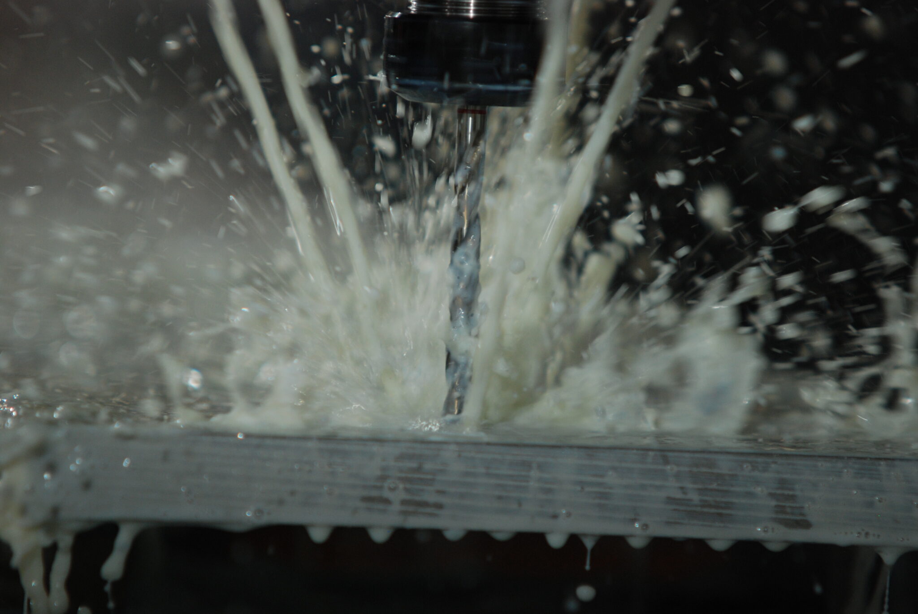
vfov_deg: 4.6
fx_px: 7659
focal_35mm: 300
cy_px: 307
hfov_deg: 6.9
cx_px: 459
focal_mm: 200
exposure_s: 1/250
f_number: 2.8
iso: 400
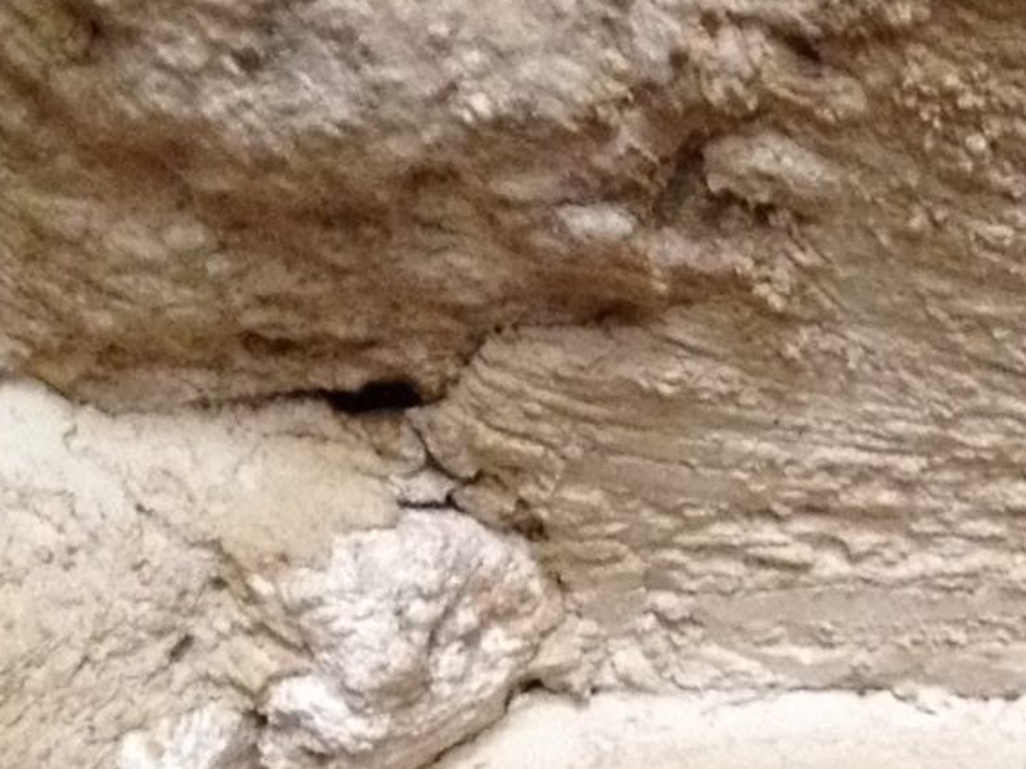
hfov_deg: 12.2
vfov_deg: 9.2
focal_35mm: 158
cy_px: 1004
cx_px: 1221
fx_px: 4682
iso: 320
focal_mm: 4.28
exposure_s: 1/20
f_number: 2.4
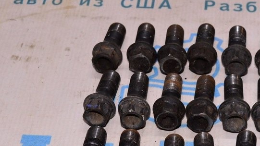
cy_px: 154
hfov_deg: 20.9
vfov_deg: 11.8
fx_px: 696
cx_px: 215
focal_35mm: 101
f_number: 8
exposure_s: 1/200
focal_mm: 34
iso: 1600
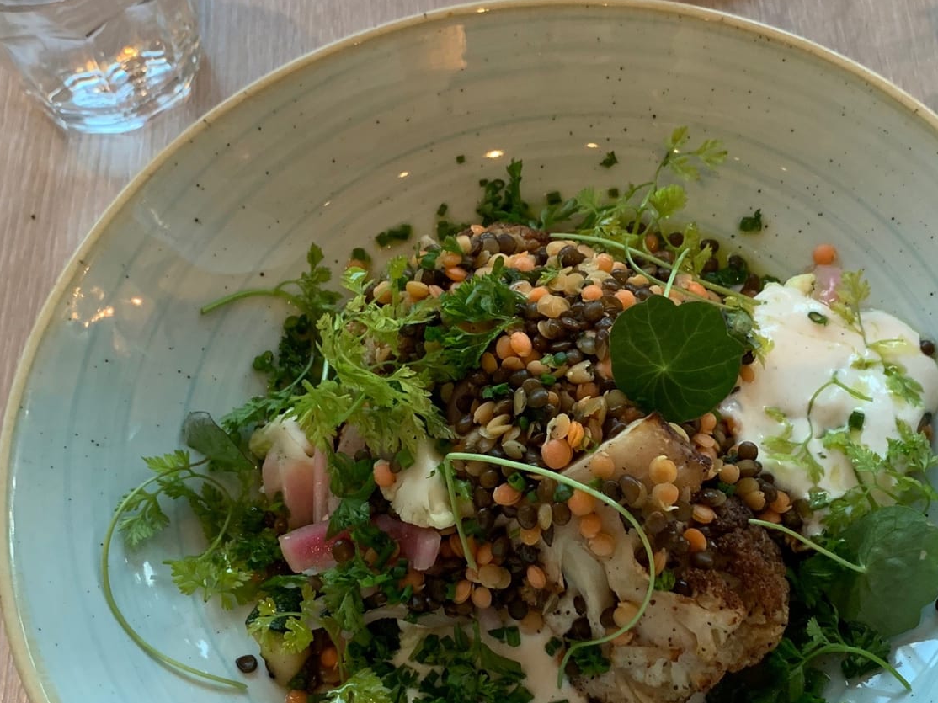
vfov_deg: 34.2
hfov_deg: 44.7
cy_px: 415
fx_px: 1138
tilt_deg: -62.3
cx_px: 525
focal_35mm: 42
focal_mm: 4.25
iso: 200
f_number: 1.8
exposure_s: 1/50
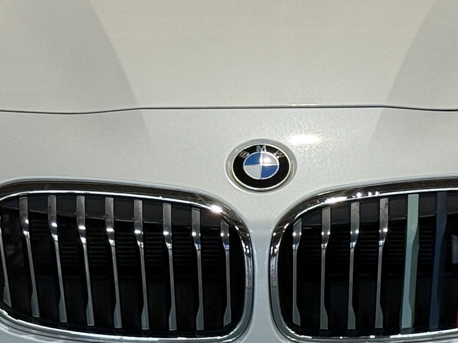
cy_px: 103
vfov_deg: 7.4
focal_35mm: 201
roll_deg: +0.3
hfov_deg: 9.8
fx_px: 2659
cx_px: 263
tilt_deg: -12.5
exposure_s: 1/60
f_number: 1.78
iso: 50
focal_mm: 6.76
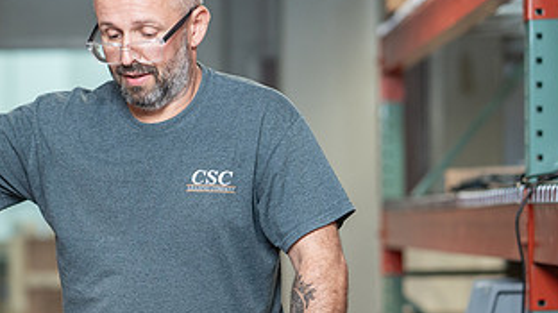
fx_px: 2588
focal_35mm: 175
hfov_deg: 12.3
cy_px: 235
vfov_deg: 6.9
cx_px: 143
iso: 1250
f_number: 2.2
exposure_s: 1/250
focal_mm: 85
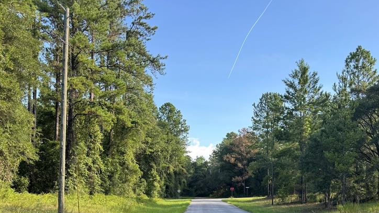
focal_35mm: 37
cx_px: 230
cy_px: 183
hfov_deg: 53.6
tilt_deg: +1.5
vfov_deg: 30.8
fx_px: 372
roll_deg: -1.8
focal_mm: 6.76
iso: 80
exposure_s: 1/633
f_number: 1.78
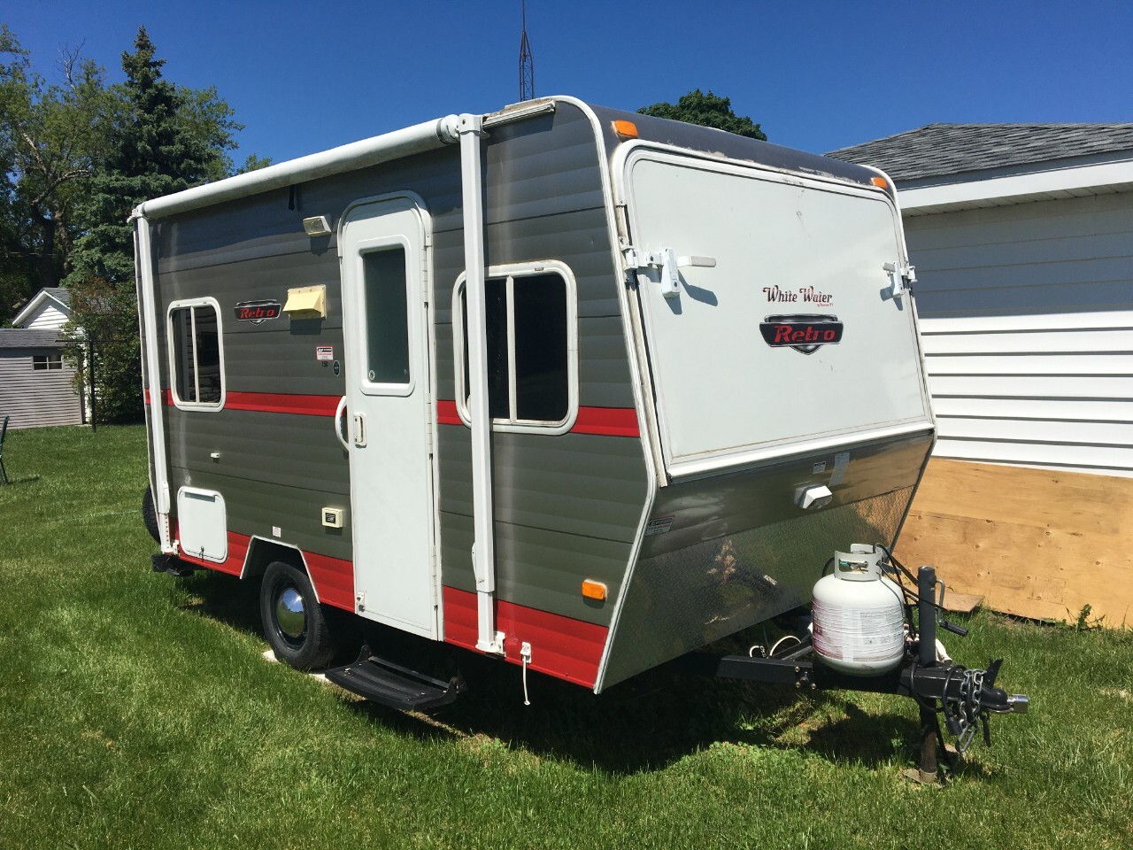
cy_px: 425
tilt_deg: -3.4
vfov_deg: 48.2
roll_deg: +1.2
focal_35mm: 29
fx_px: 949
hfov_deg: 61.7
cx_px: 566
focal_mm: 4.15
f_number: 2.2
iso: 25
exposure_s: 1/3205
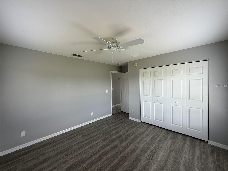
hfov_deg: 102.1
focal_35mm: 14
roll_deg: +1.6
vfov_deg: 85.7
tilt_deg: -1.8
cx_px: 114
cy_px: 86
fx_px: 92
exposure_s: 1/121
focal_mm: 2.22
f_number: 2.2
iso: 125
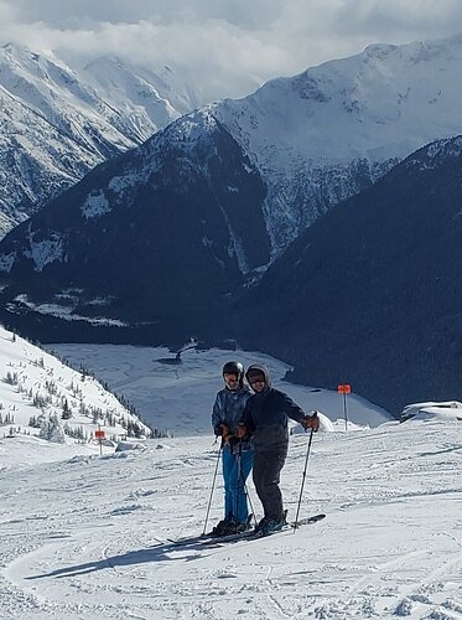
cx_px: 231
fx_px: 464
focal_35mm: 26
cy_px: 310
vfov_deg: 67.4
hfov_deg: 52.9
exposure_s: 1/8194
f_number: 2.4
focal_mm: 4.3
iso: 50
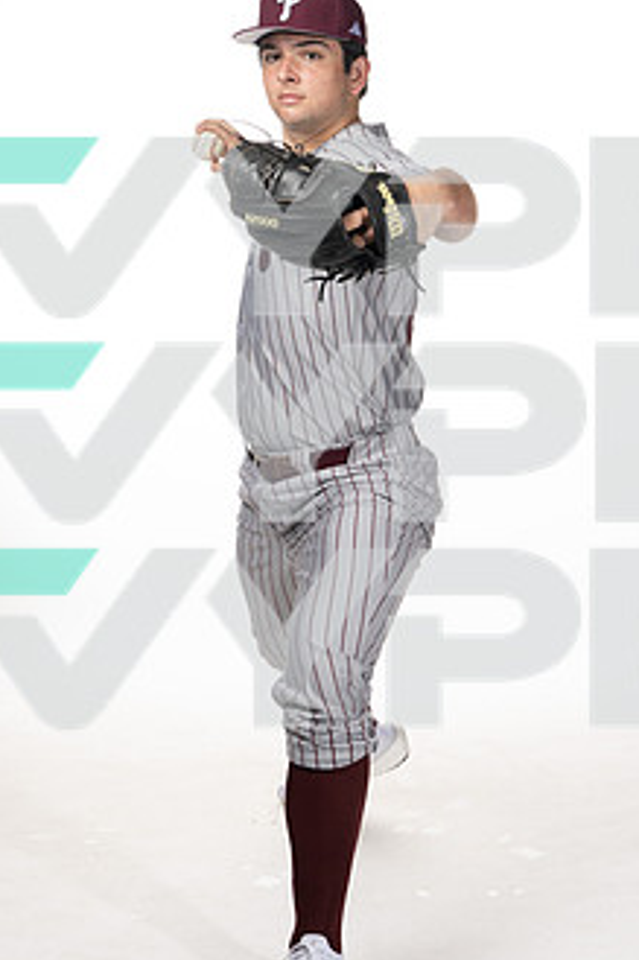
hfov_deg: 20.3
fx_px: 1786
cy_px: 435
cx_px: 359
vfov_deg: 30.1
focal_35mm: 67
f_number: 6.3
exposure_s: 1/250
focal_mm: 49
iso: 400
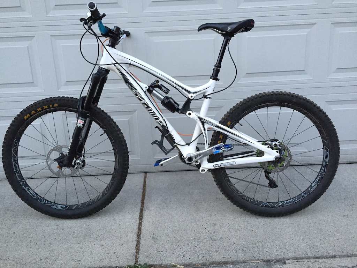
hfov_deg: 61.7
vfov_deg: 48.2
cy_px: 134
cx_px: 178
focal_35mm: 29
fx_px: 299
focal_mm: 4.15
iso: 200
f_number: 2.2
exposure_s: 1/30
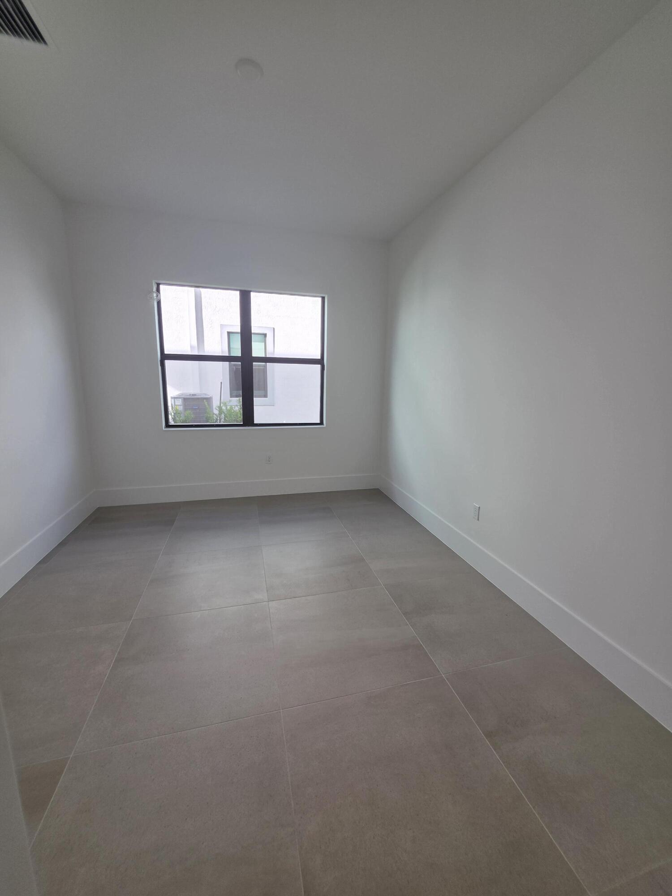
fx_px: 336
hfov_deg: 89.9
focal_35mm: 13
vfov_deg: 106.2
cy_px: 448
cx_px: 336
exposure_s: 1/120
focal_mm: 2.2
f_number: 1.9
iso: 25
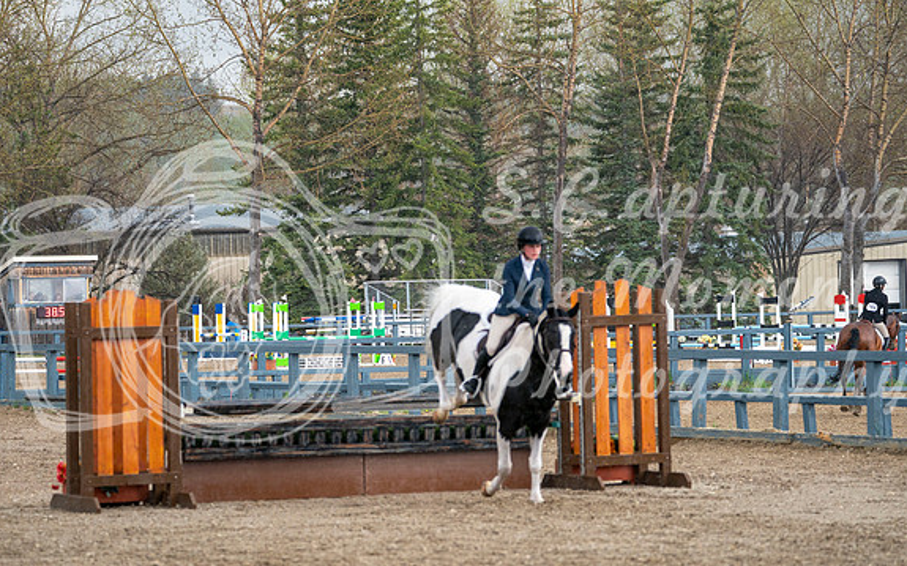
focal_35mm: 180
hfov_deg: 11.6
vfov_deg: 7.3
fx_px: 4448
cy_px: 291
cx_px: 453
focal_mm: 175
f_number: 5.6
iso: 1250
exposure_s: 1/1250
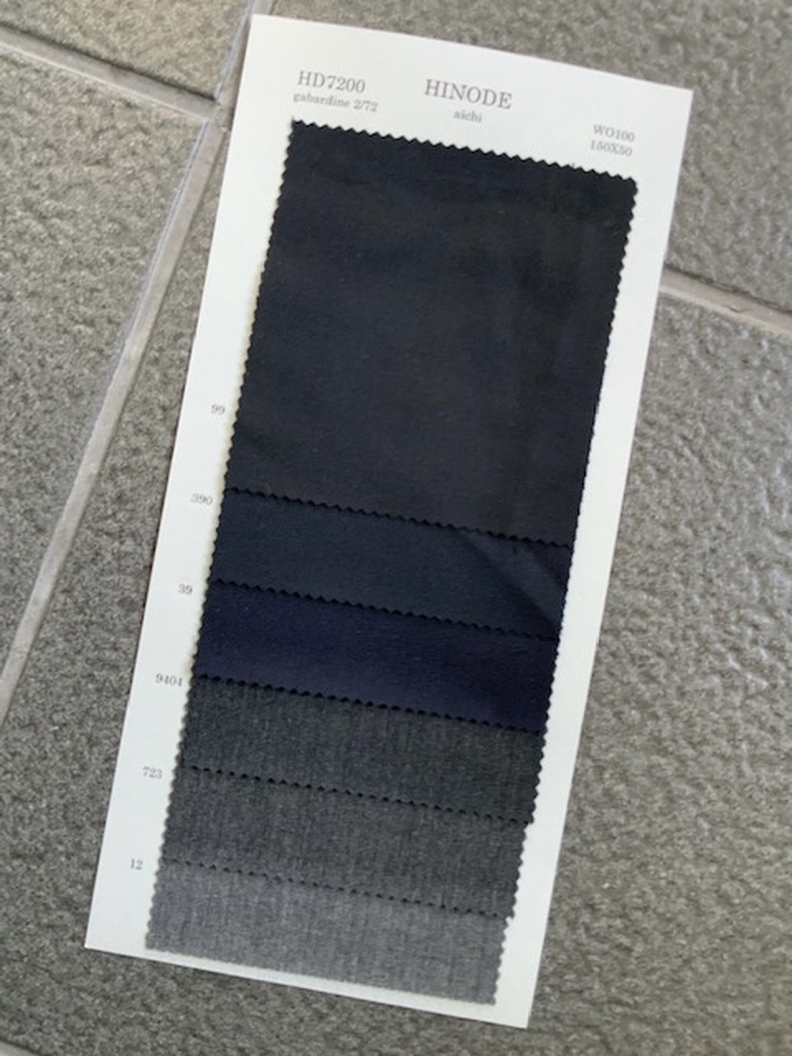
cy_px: 528
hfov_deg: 48.2
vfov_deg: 61.7
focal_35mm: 29
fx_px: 885
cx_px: 396
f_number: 1.8
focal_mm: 3
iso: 250
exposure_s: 1/60
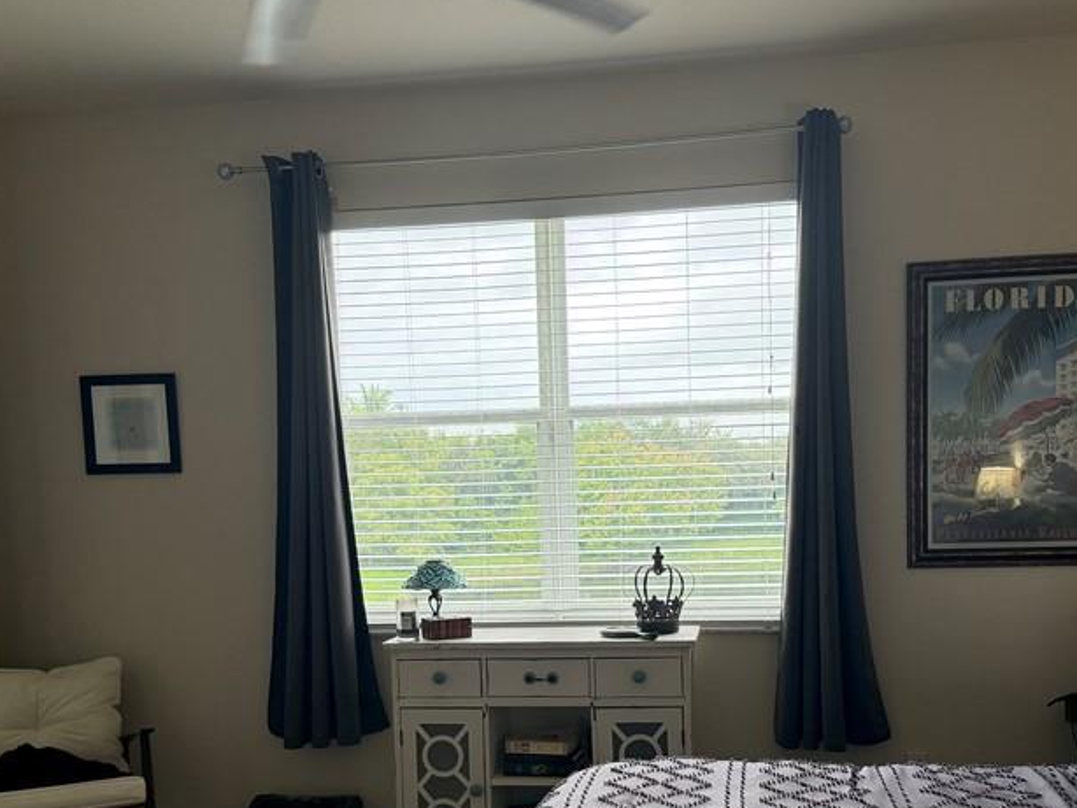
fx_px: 1245
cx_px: 551
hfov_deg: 46.8
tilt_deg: -4.9
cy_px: 552
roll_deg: +2.6
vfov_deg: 35.6
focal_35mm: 40
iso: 200
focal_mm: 6.76
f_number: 1.78
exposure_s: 1/174
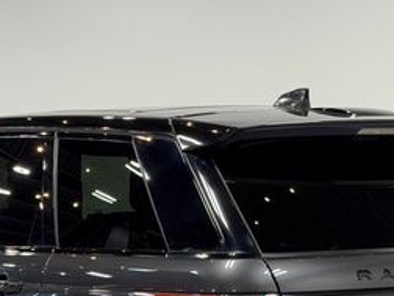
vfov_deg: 11.9
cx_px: 175
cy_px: 343
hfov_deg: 16.1
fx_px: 1389
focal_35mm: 122
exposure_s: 1/120
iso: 64
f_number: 1.78
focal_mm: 6.76
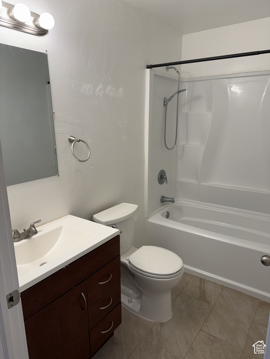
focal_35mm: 24
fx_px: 250
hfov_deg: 56.8
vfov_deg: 71.6
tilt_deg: -12.5
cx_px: 135
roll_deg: -0.1
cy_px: 180
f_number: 1.78
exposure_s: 1/120
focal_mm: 6.76
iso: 125
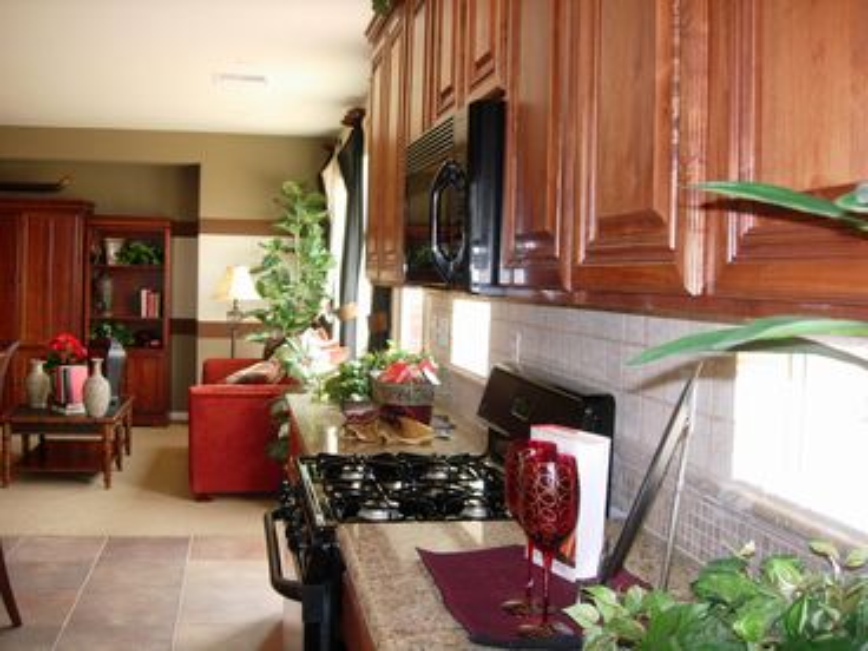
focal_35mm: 38
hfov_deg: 49.0
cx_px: 434
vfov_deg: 37.7
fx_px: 953
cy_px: 326
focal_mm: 7.8
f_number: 2.8
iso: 79
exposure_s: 1/32
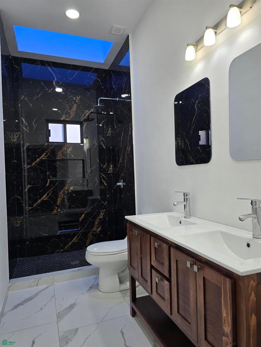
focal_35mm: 23
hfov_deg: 58.9
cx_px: 130
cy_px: 174
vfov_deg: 73.9
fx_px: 231
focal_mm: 6.3
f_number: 1.7
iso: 80
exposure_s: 1/120
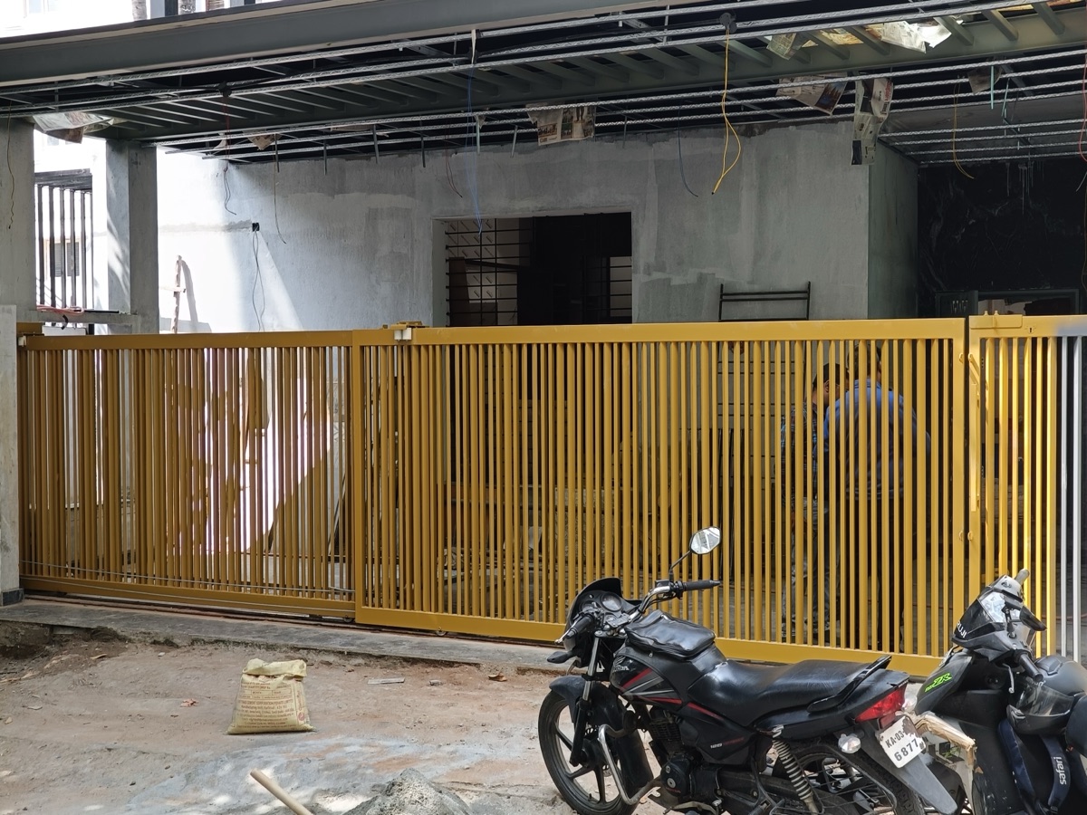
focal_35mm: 47
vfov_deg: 30.9
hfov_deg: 40.4
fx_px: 1476
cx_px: 544
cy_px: 408
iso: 114
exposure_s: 1/100
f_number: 2
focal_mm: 7.08
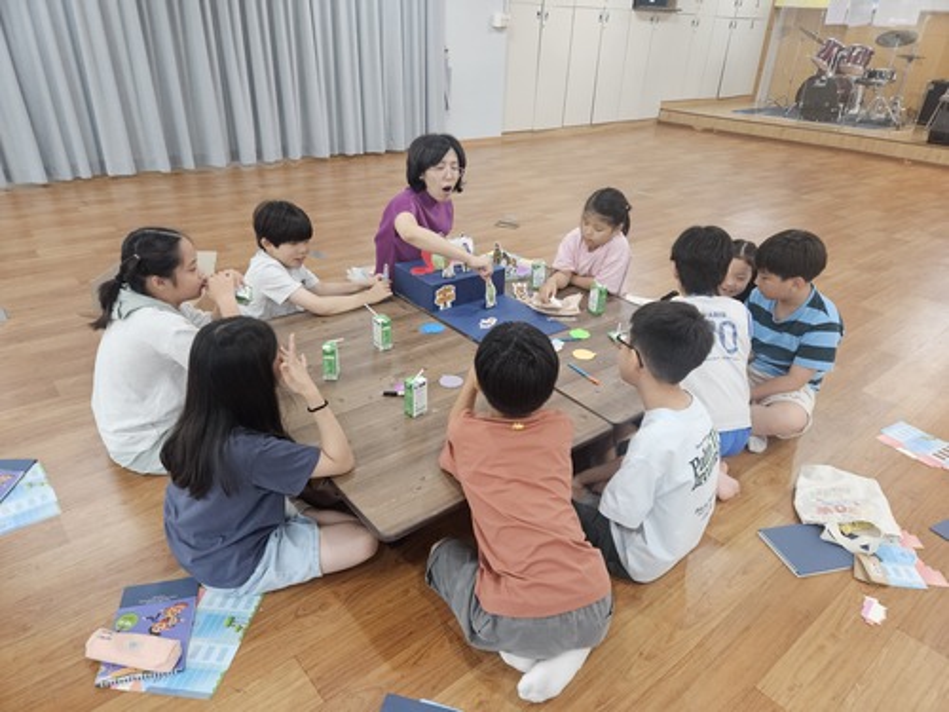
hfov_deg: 73.9
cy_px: 356
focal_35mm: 23
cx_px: 474
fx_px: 631
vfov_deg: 58.9
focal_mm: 5.4
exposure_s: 1/120
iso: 400
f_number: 1.8
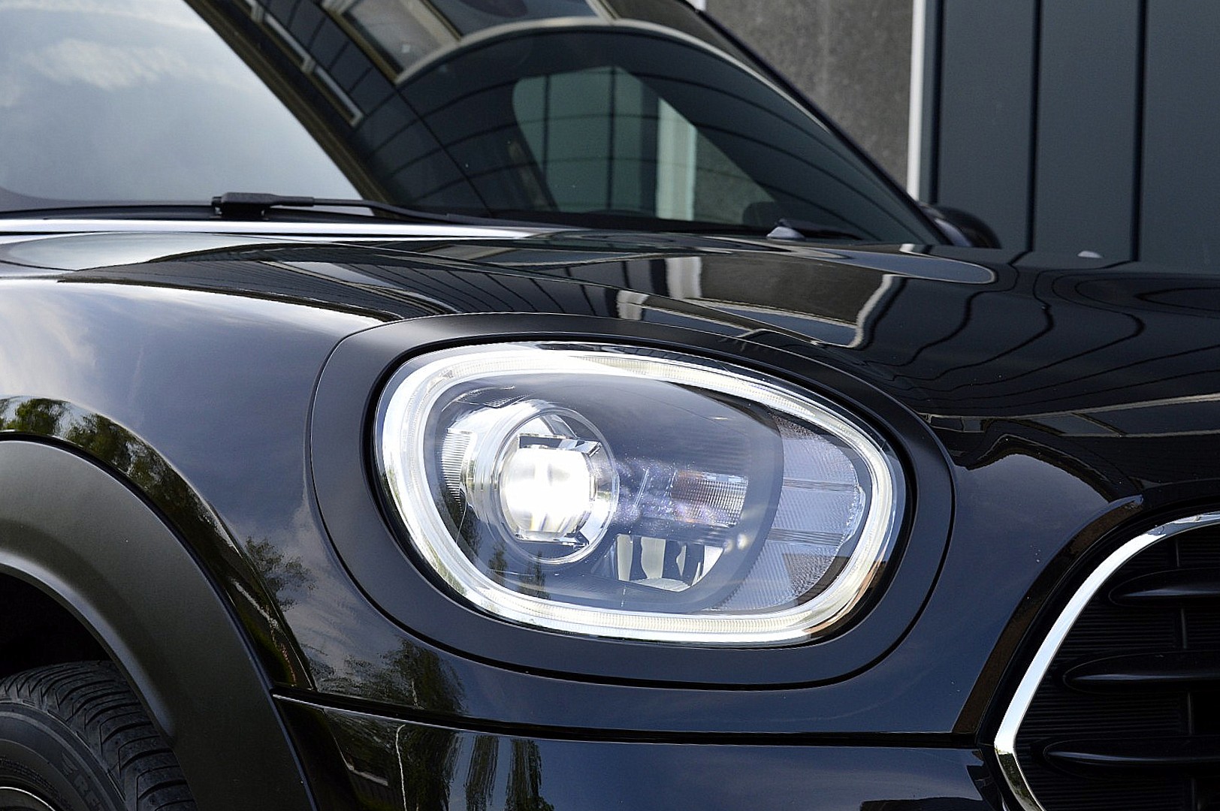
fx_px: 2438
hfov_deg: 28.1
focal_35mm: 72
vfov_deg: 18.9
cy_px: 406
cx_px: 610
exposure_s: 1/250
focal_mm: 48
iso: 400
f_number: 10
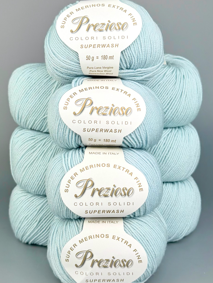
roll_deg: +2.8
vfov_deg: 71.6
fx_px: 197
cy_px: 142
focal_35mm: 24
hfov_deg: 56.8
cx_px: 106
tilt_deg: -12.1
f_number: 1.78
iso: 80
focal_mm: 6.76
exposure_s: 1/1314
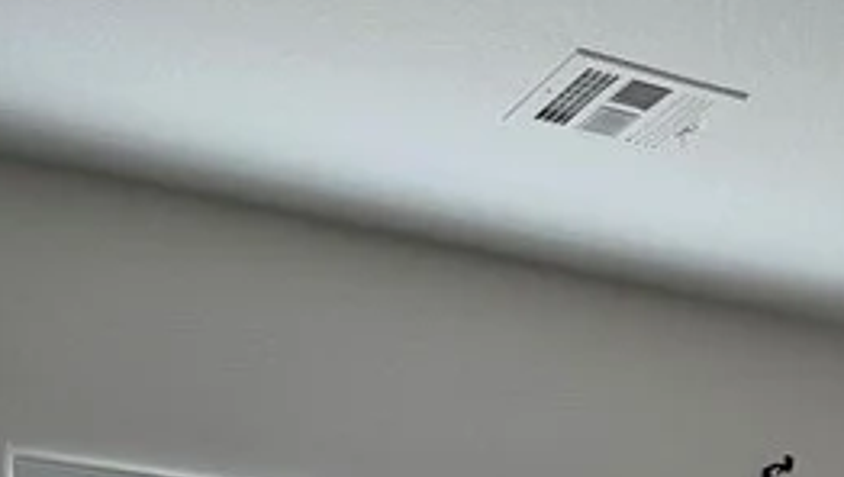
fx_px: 2285
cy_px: 1083
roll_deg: -0.3
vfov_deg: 10.5
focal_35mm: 102
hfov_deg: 20.2
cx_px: 867
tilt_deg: -0.8
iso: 100
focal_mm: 6.76
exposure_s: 1/539
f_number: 1.78
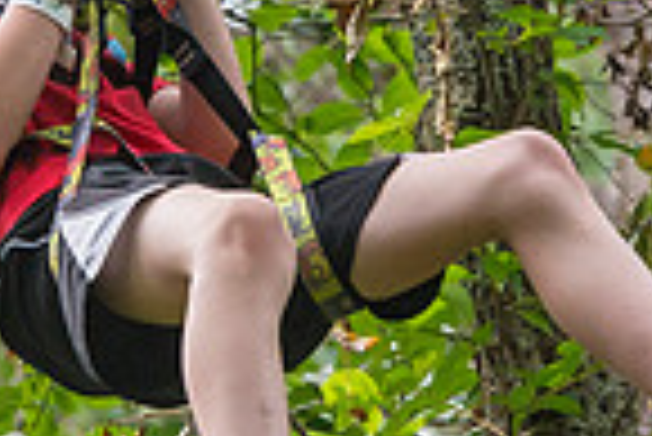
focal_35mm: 947
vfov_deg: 1.5
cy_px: 83
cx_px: 252
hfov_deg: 2.2
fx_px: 17168
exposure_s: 1/1000
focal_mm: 175
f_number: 8
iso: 2000
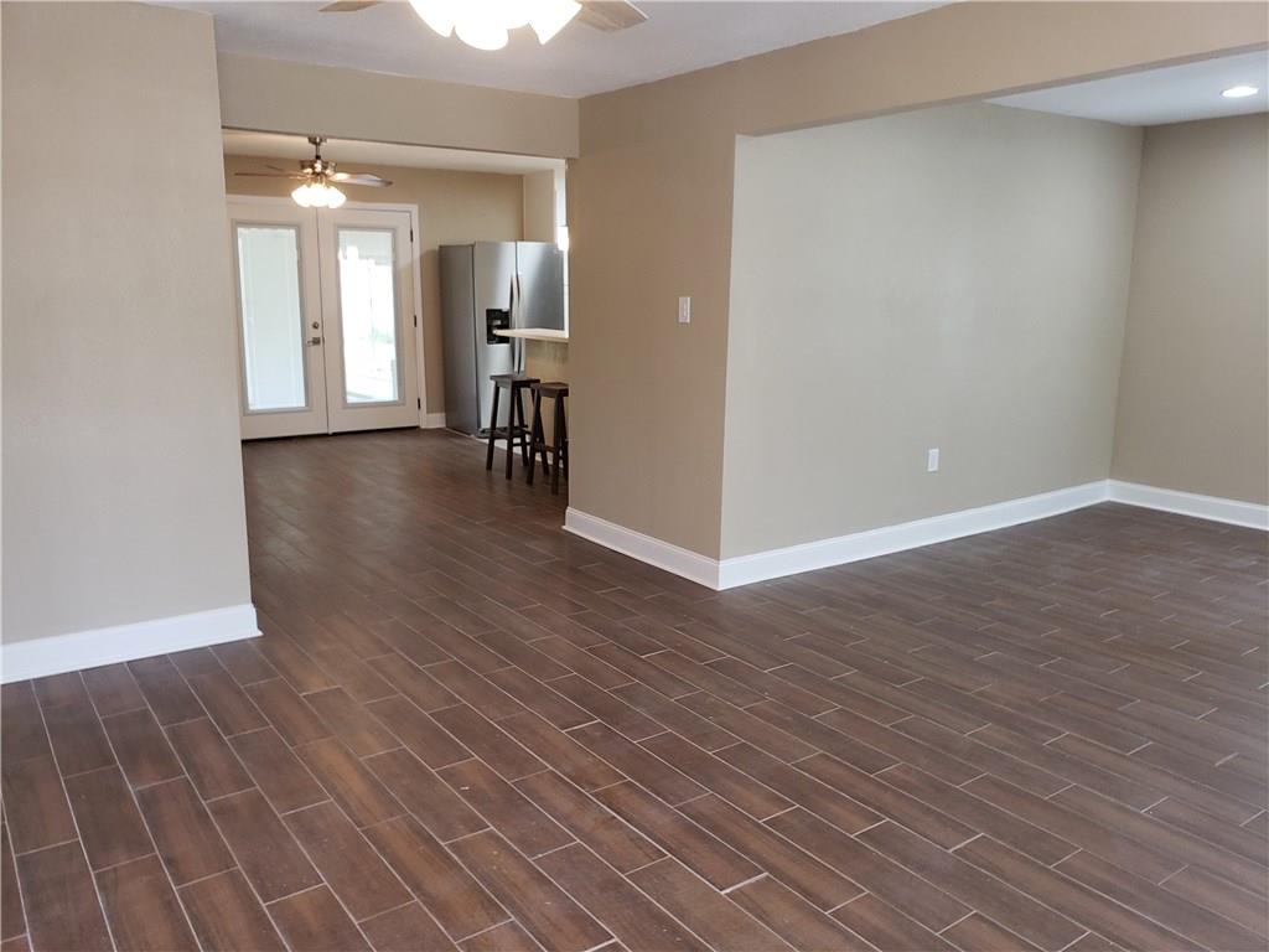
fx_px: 953
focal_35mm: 26
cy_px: 476
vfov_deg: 53.1
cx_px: 634
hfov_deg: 67.3
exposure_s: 1/60
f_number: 2.4
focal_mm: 4.3
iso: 200
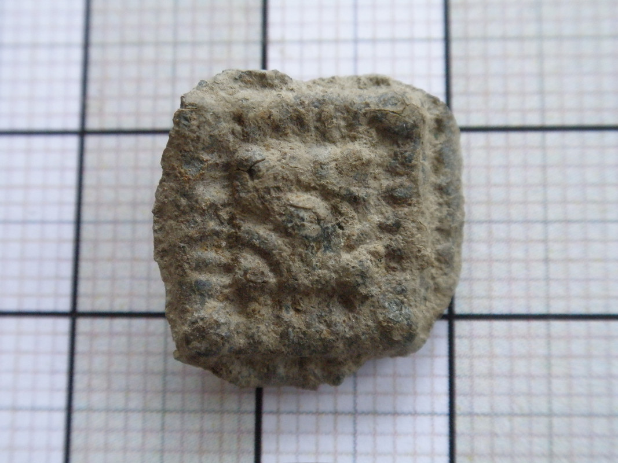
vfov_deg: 28.0
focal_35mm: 52
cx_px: 309
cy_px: 232
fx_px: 928
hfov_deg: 36.8
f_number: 4.3
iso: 200
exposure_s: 1/30
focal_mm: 9.1
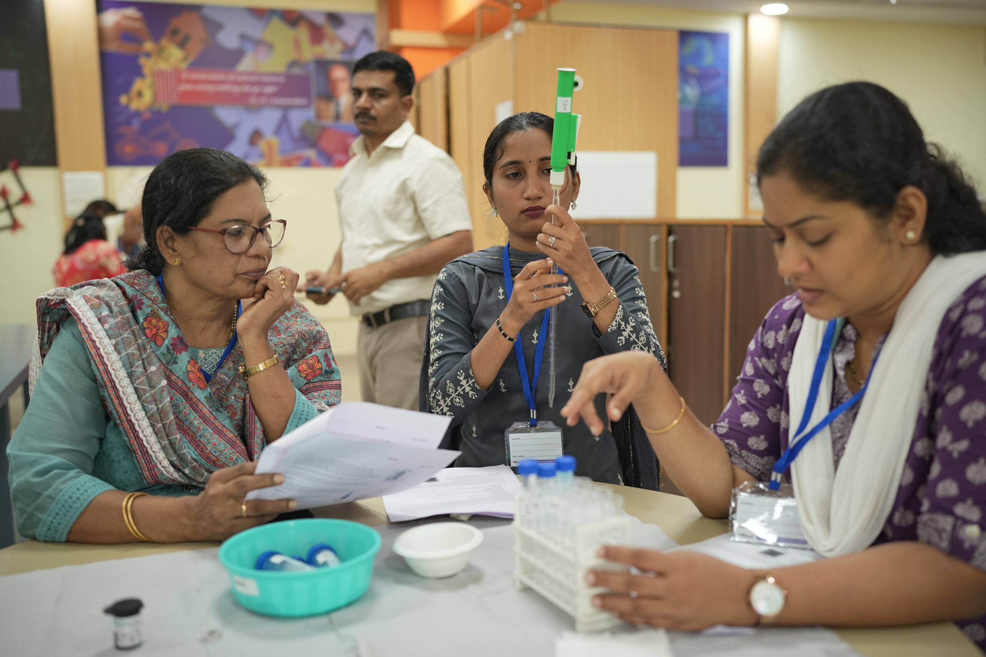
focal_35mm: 35
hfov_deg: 54.4
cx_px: 493
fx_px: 959
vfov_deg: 37.9
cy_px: 328
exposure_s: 1/250
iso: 640
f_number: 2
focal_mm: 35
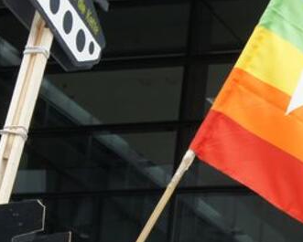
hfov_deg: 10.9
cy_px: 240
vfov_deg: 8.8
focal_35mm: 174
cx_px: 360
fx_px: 1560
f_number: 6.3
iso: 200
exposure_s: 1/125
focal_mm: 31
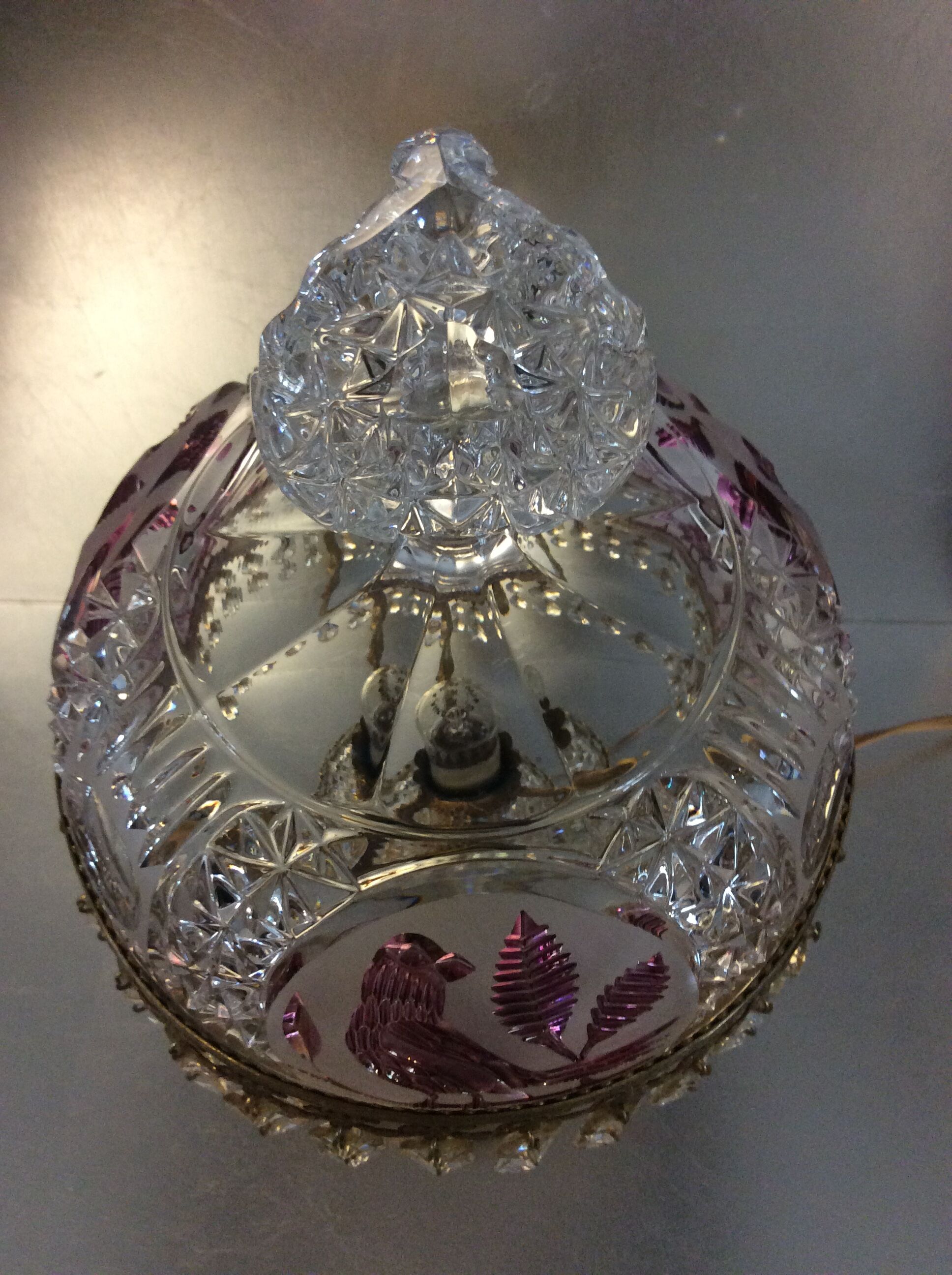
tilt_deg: -59.4
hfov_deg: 44.1
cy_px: 638
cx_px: 476
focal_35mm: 32
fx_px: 1177
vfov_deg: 56.9
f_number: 2.4
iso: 160
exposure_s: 1/25
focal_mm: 3.3
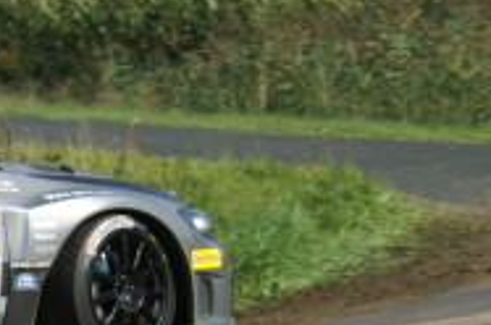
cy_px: 337
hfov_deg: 7.1
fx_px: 3935
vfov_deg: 4.7
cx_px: -108
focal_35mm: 289
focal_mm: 60
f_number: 13
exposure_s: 1/400
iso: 400
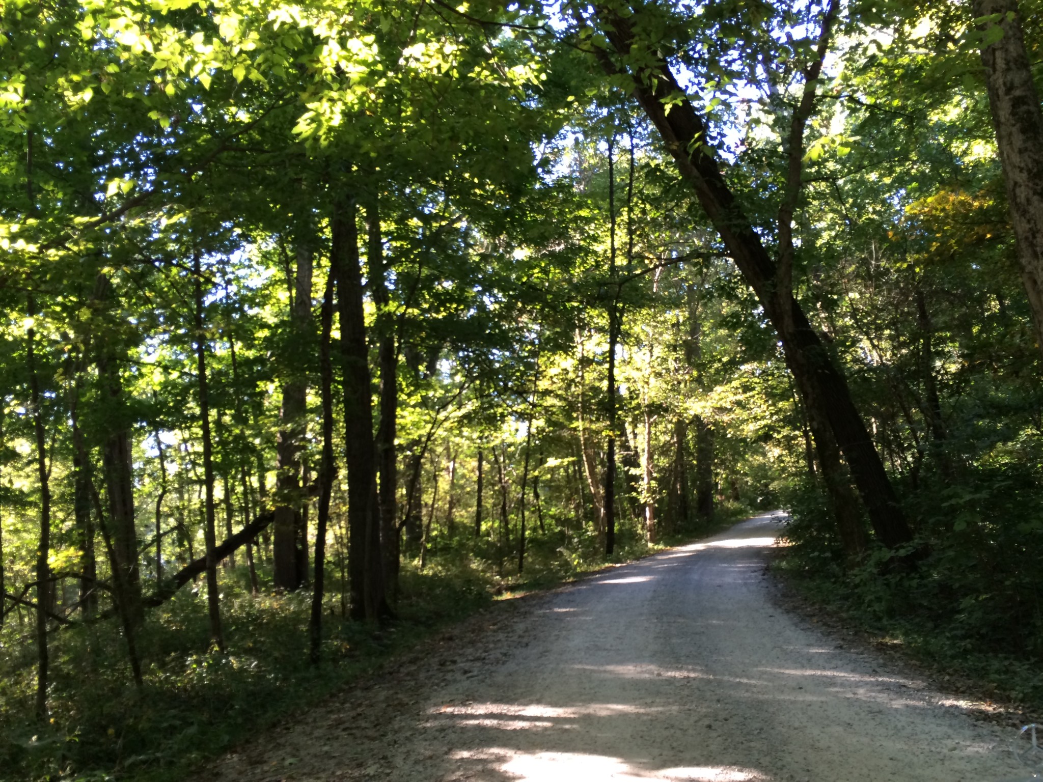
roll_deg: +5.5
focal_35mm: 29
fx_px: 874
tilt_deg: +8.6
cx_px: 522
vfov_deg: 48.2
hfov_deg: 61.7
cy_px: 391
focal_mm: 4.15
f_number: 2.2
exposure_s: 1/40
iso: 40
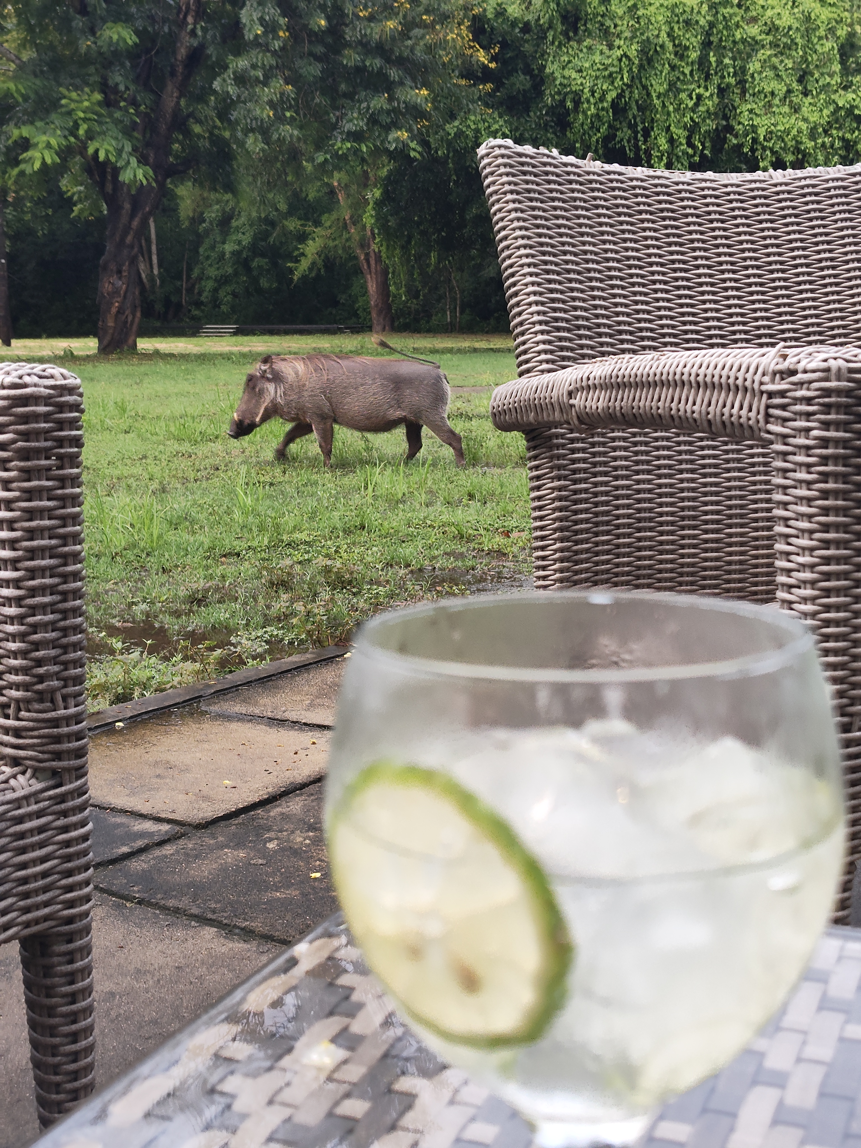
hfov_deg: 29.1
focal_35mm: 50
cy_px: 574
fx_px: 1658
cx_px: 430
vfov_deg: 38.2
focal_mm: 5.56
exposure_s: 1/100
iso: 764
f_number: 1.88
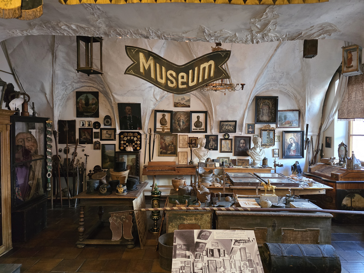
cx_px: 182
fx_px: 242
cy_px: 136
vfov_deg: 58.9
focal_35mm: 23
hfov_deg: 73.9
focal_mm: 6.3
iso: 1250
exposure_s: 1/100
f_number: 1.7
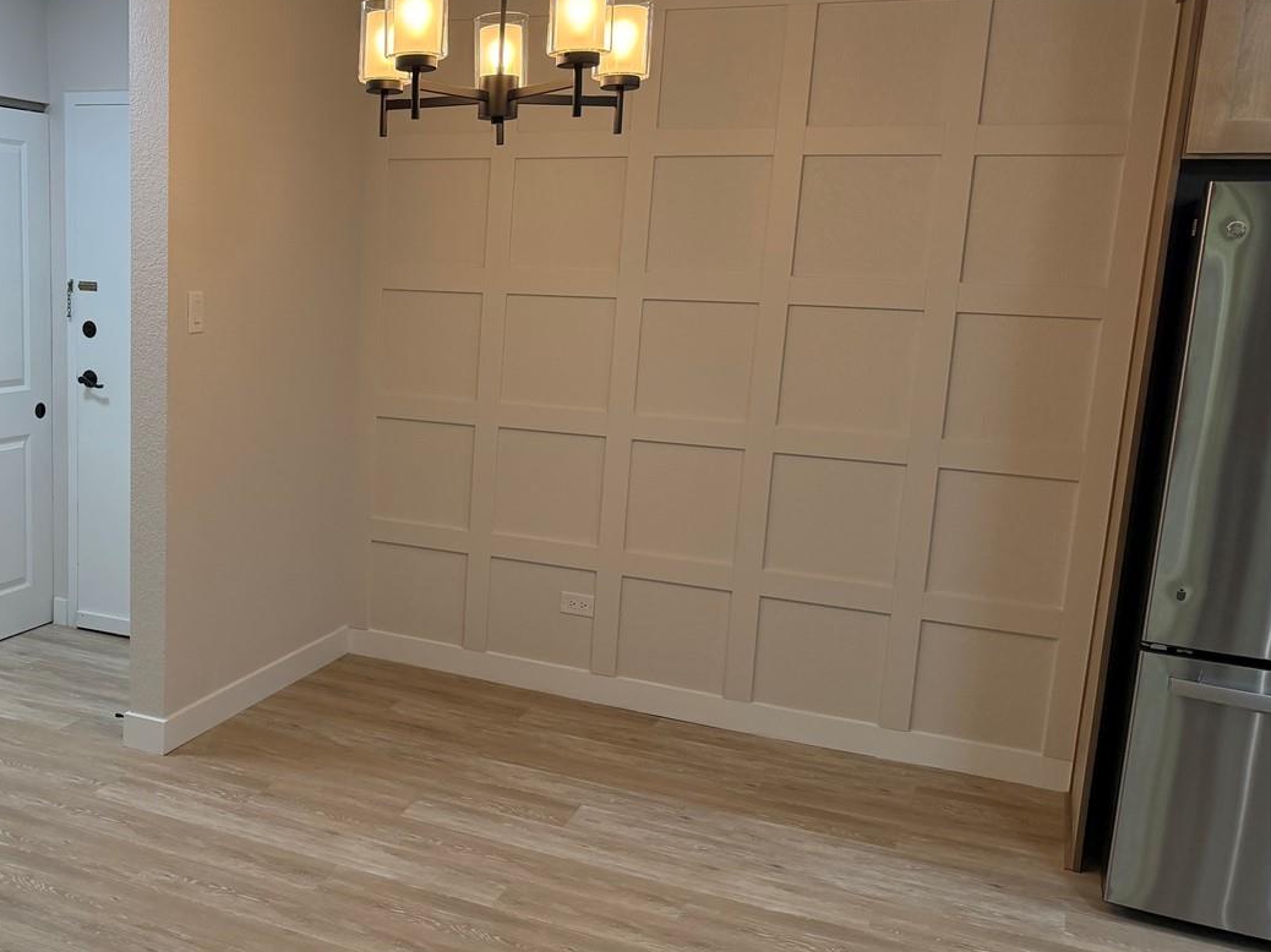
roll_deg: -1.9
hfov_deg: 48.0
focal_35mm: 37
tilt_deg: -10.5
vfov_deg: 38.6
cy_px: 503
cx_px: 295
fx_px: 1358
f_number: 1.78
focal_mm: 6.76
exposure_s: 1/210
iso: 200
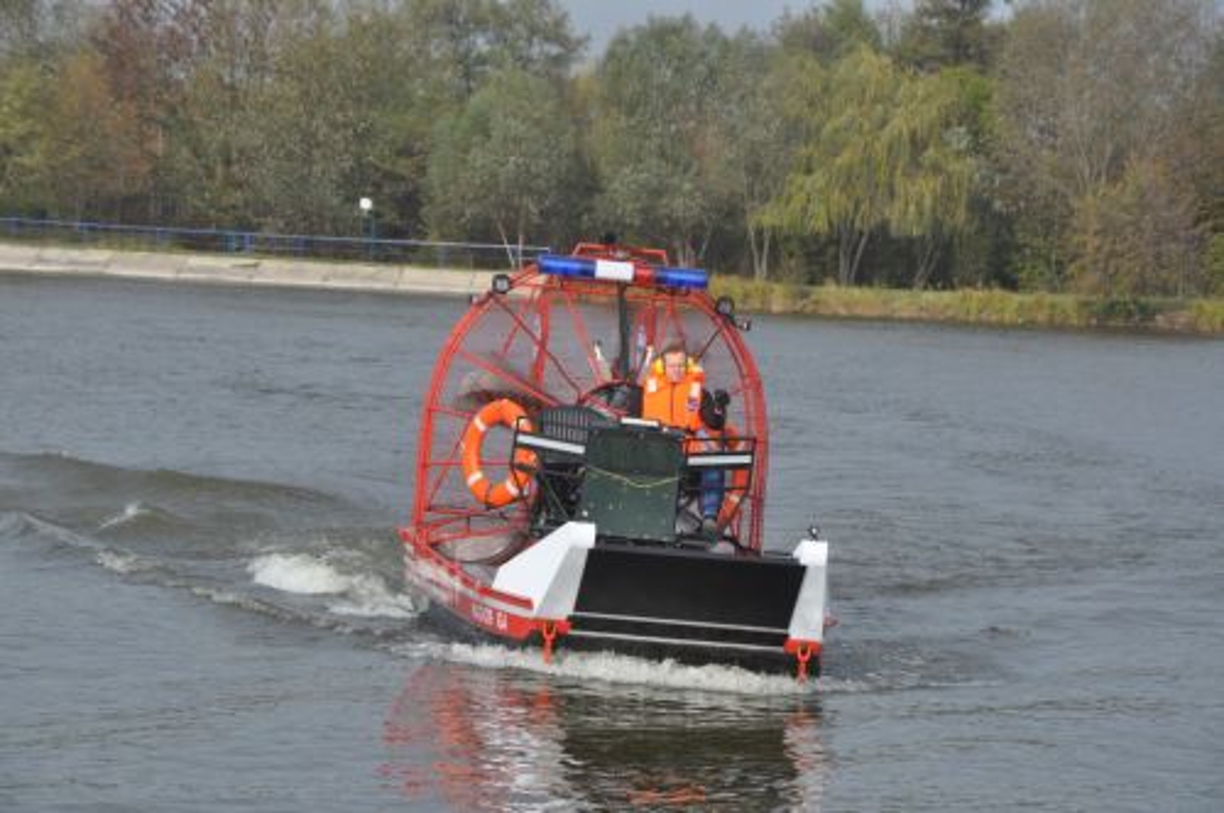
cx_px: 612
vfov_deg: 8.7
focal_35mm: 158
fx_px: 5348
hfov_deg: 13.1
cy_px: 406
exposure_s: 1/400
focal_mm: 105
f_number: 10
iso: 200
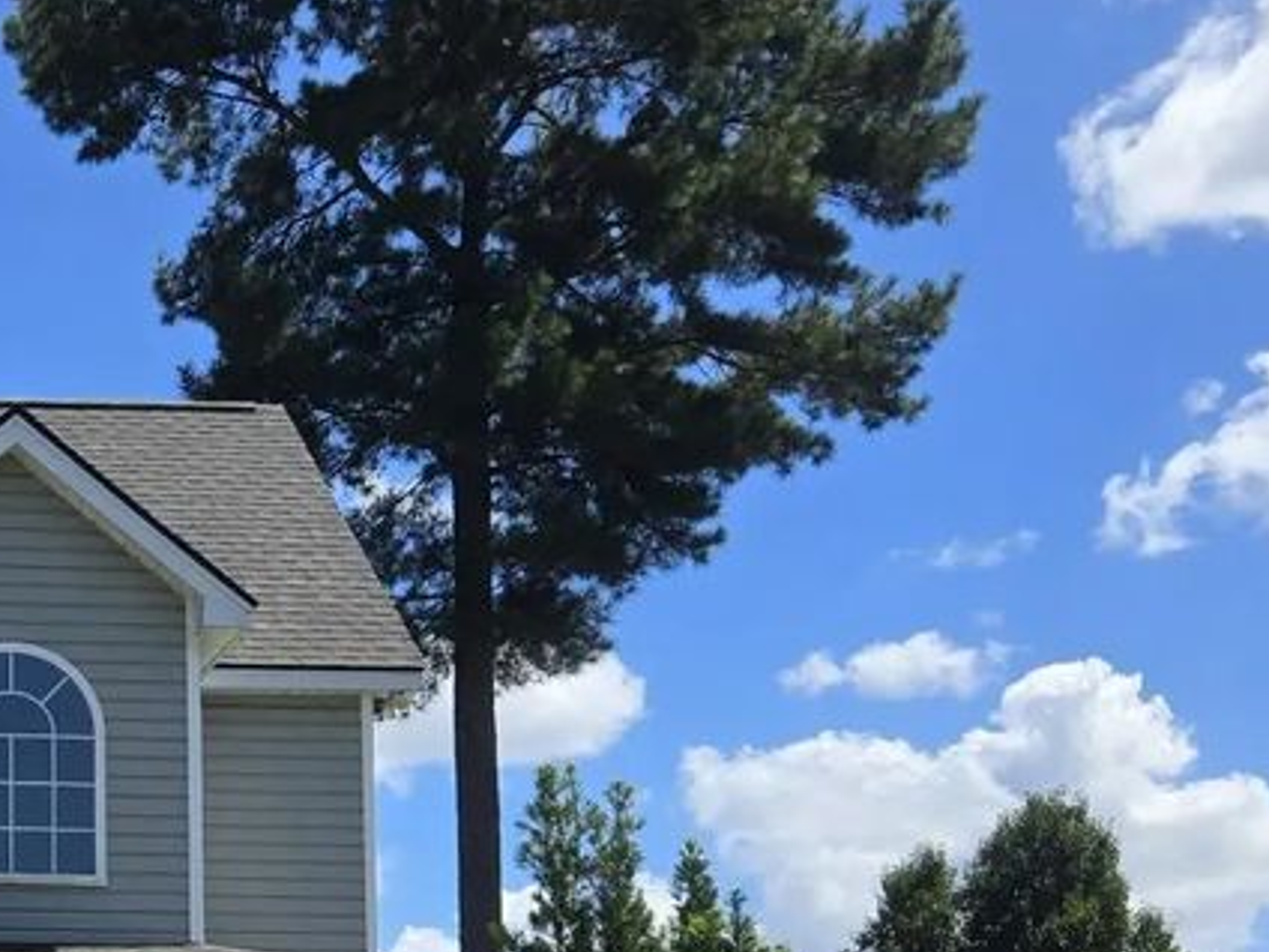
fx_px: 2713
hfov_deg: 24.0
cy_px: 933
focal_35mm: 74
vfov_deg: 19.4
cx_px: -239
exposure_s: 1/2265
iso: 25
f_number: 1.8
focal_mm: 5.4
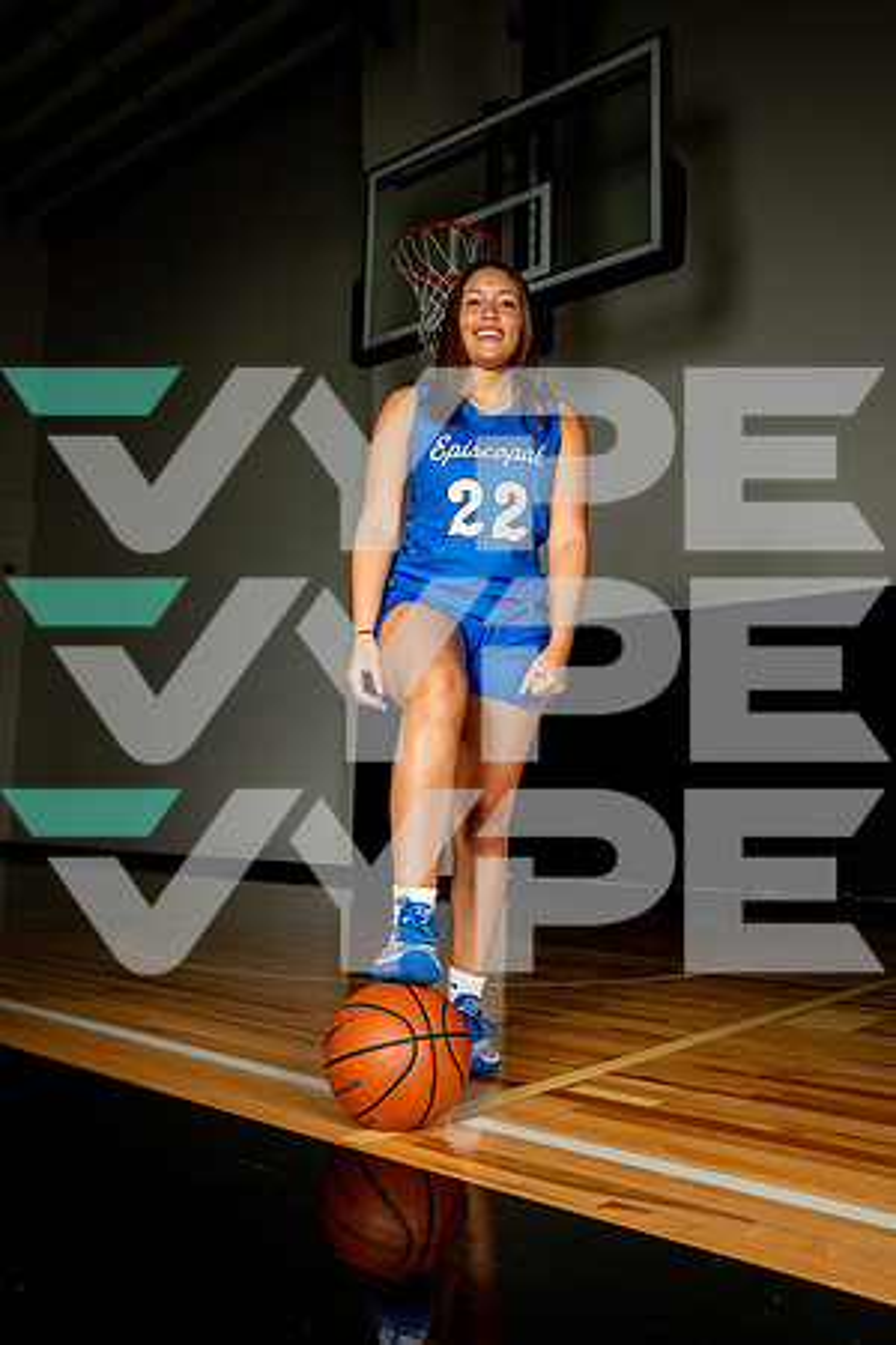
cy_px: 672
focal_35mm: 32
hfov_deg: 41.1
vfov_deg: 58.7
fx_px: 1195
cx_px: 448
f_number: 8
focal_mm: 32
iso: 250
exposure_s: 1/500
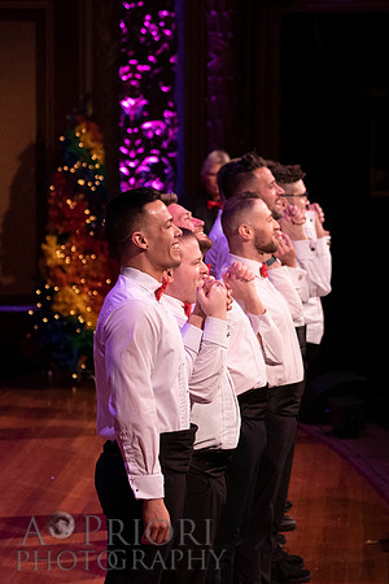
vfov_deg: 14.7
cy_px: 294
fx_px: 2260
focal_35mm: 139
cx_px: 330
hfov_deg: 9.8
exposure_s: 1/500
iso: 1600
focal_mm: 70
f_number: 2.8
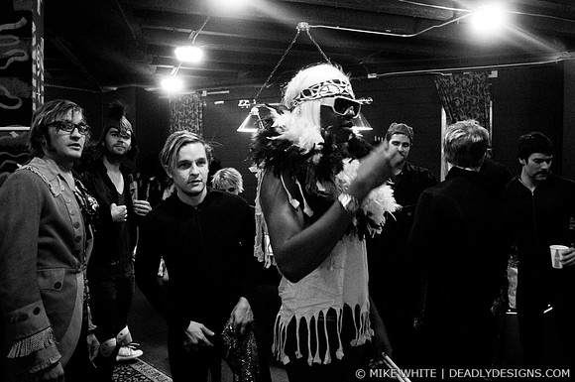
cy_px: 191
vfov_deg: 43.5
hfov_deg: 62.0
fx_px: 478
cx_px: 288
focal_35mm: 30
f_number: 2.8
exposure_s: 1/80
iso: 800
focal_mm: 20
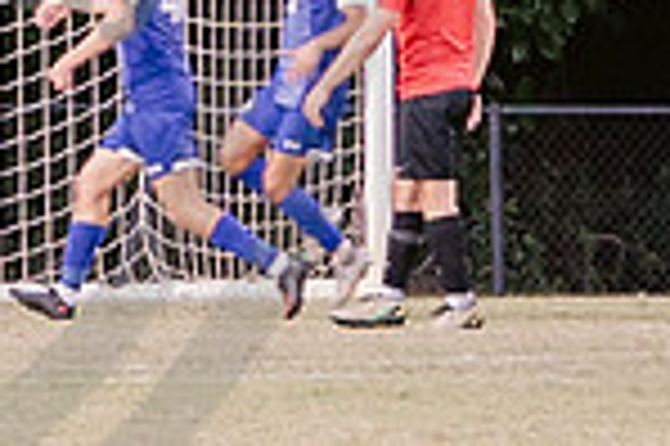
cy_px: -524
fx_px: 21156
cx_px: -426
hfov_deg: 1.8
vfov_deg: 1.2
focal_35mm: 1138
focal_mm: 90
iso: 640
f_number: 3.2
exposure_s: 1/125
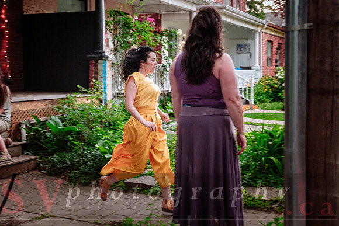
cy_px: 113
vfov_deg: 29.2
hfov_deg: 42.7
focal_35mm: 46
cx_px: 167
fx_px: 434
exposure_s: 1/125
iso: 1600
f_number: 2.8
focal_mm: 30.2
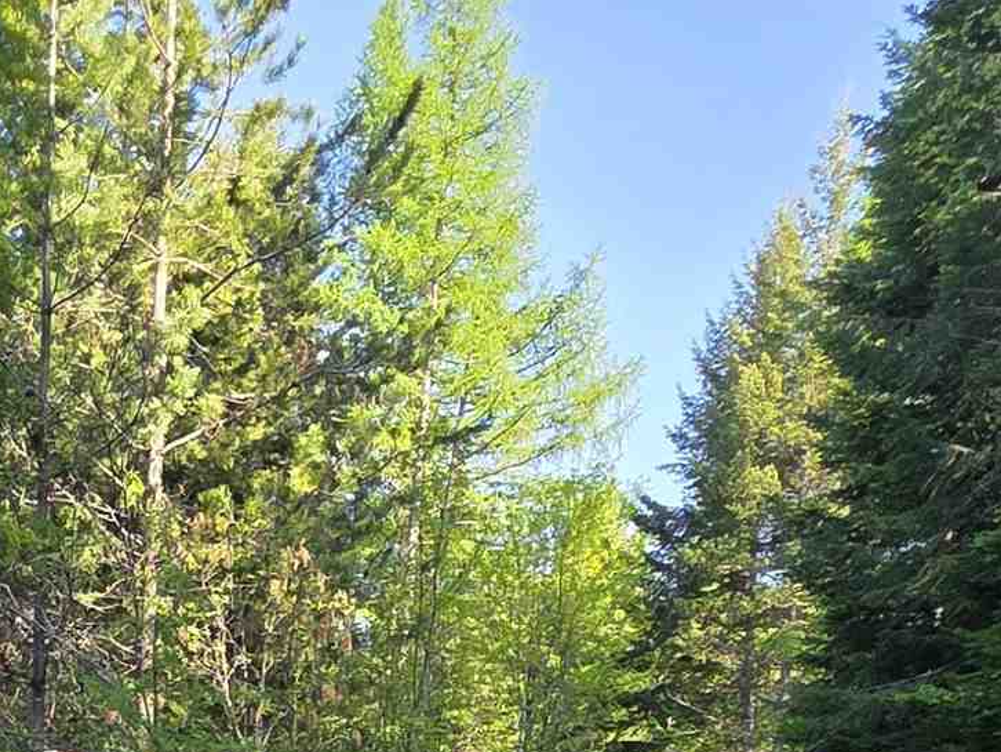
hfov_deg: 32.3
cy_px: 1213
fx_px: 1591
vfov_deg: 21.2
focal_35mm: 55
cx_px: 11
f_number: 1.9
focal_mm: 2.2
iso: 40
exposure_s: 1/297
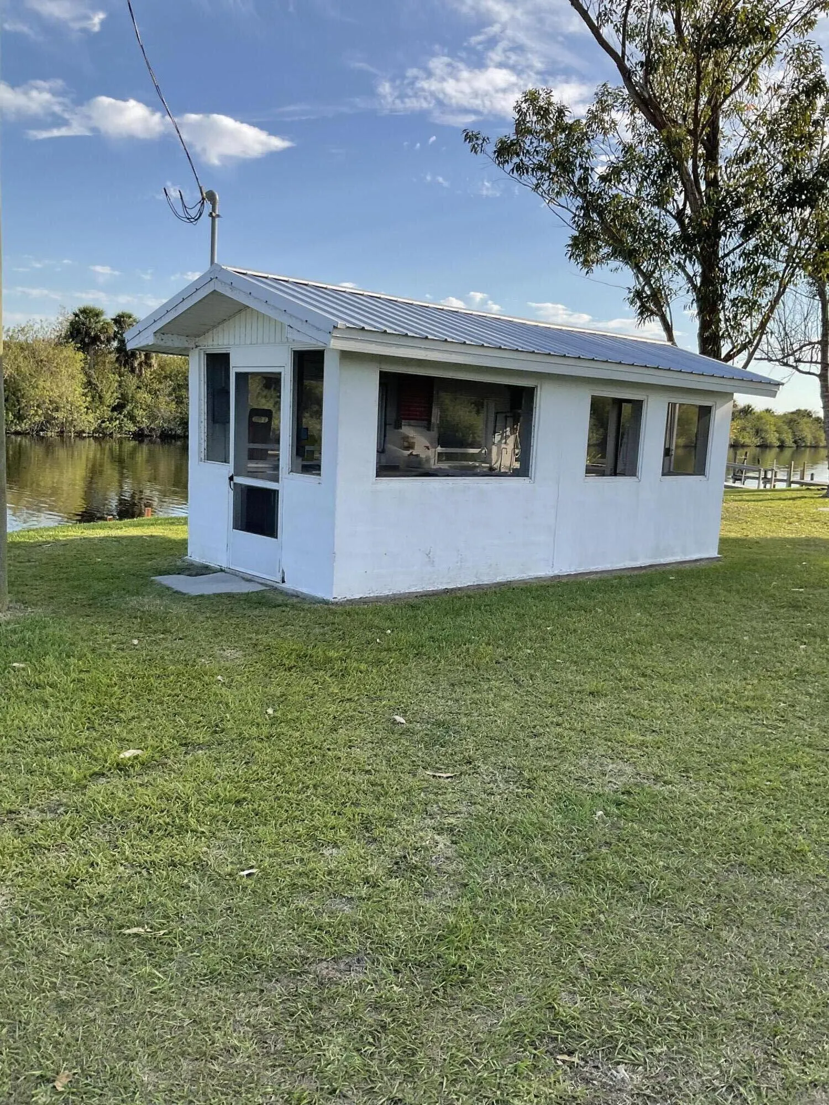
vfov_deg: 61.7
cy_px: 552
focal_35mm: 29
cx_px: 414
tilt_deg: -6.4
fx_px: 926
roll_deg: -2.2
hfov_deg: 48.2
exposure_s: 1/929
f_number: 1.8
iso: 16
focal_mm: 3
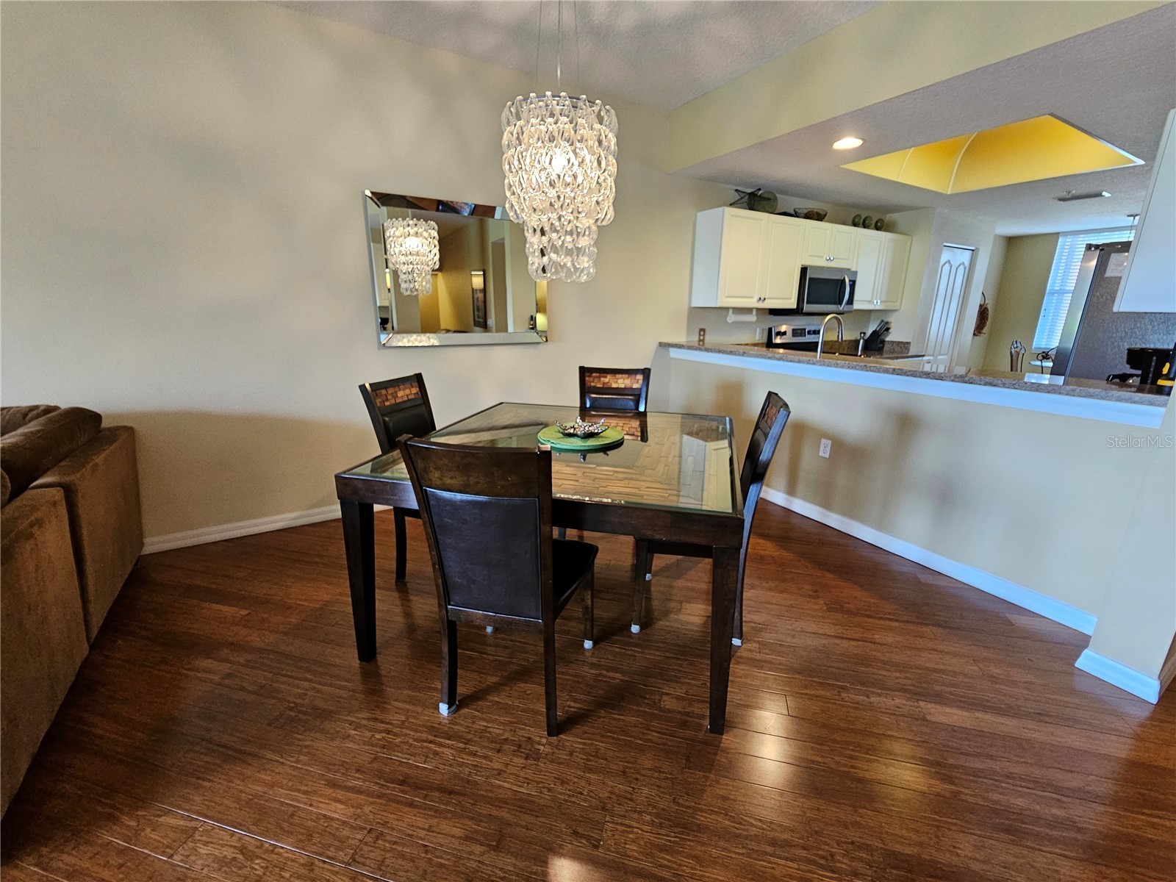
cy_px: 441
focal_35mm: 13
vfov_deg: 89.9
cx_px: 588
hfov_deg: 106.2
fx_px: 442
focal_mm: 2.2
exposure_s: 1/60
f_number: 2.2
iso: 320
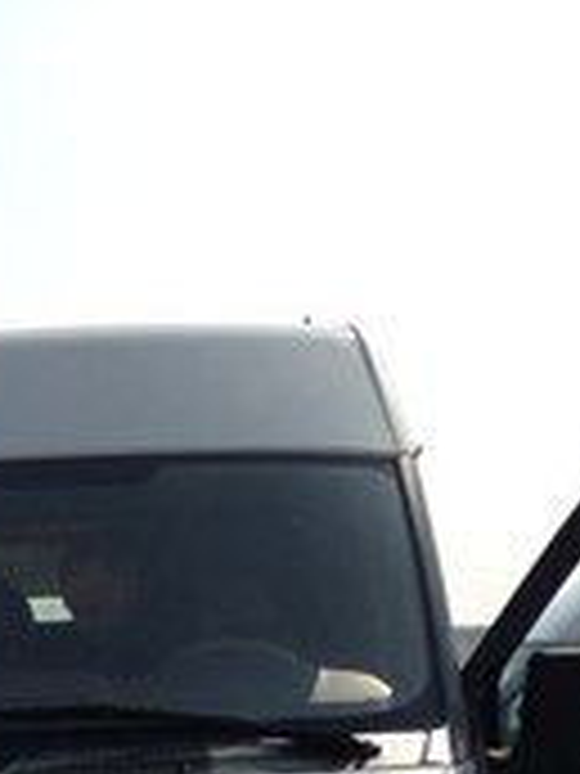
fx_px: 2122
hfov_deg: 15.4
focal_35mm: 95
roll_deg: -0.7
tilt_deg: -8.2
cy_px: 1107
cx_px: 49
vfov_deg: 18.6
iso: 50
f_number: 2.4
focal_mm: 4.12
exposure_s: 1/2710
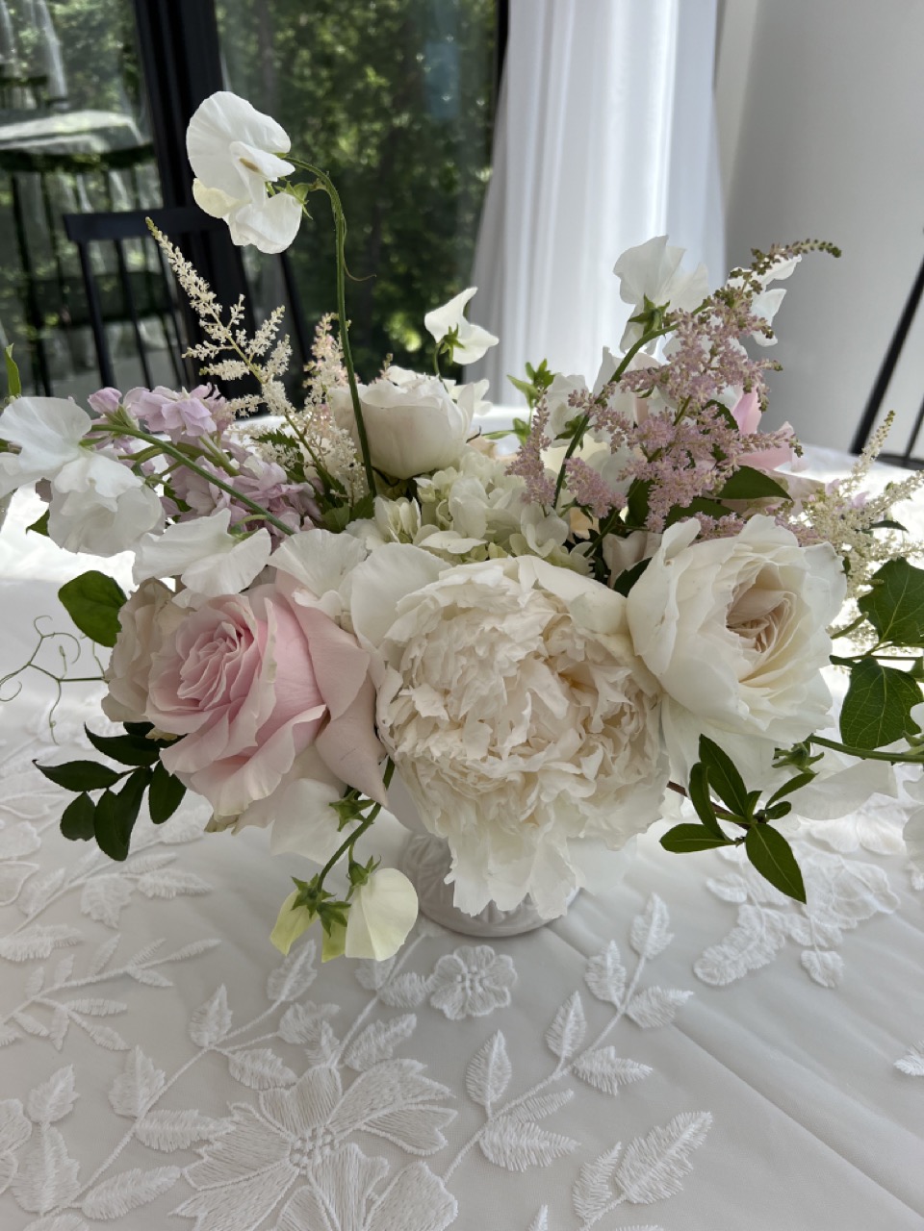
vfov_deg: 67.3
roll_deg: -0.7
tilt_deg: -33.6
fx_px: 925
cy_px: 616
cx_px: 462
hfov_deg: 53.1
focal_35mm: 26
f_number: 1.5
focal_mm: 5.7
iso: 50
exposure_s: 1/1361
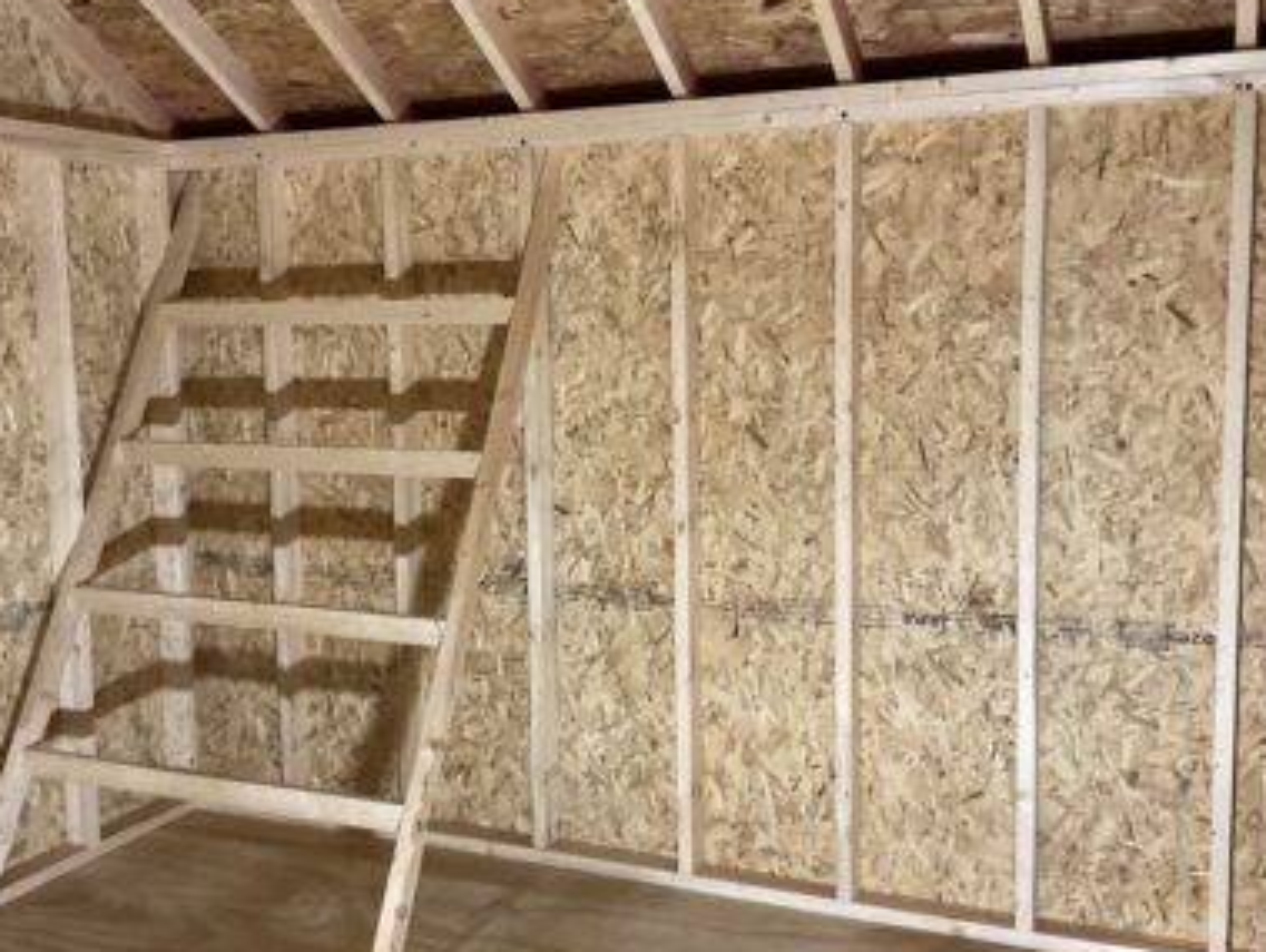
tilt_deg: -8.1
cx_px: 578
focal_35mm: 39
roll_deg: +0.7
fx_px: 1428
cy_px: 479
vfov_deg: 36.9
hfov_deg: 47.8
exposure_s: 1/60
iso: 160
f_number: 1.8
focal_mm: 3
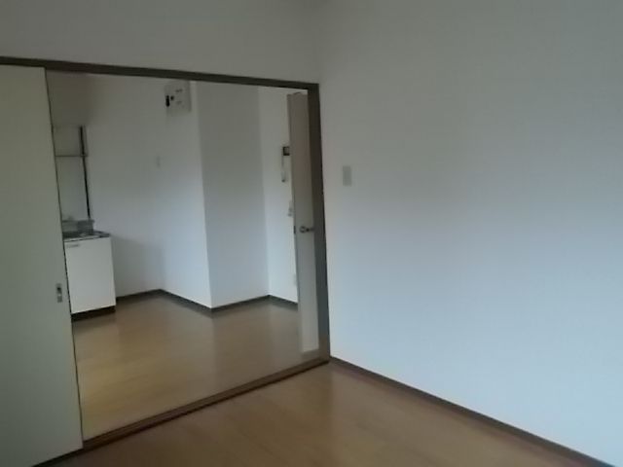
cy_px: 234
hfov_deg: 60.0
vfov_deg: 46.8
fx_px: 540
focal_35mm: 30
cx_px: 312
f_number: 3.4
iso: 640
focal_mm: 5.3
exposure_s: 1/125
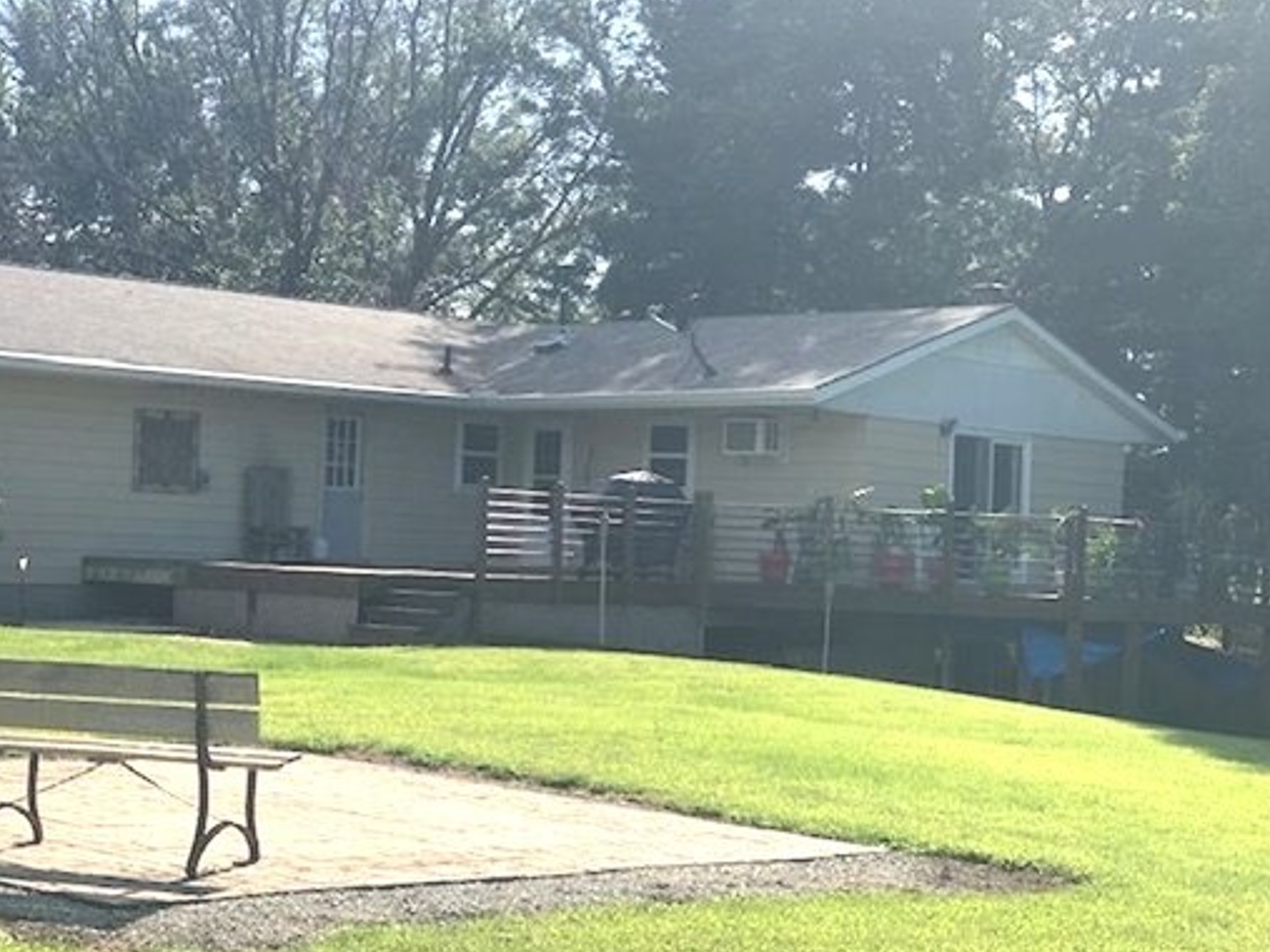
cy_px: 463
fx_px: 2641
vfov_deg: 20.4
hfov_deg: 26.9
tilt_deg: +0.7
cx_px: 473
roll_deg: -2.1
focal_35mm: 72
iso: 20
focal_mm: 6.6
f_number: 2.8
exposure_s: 1/666
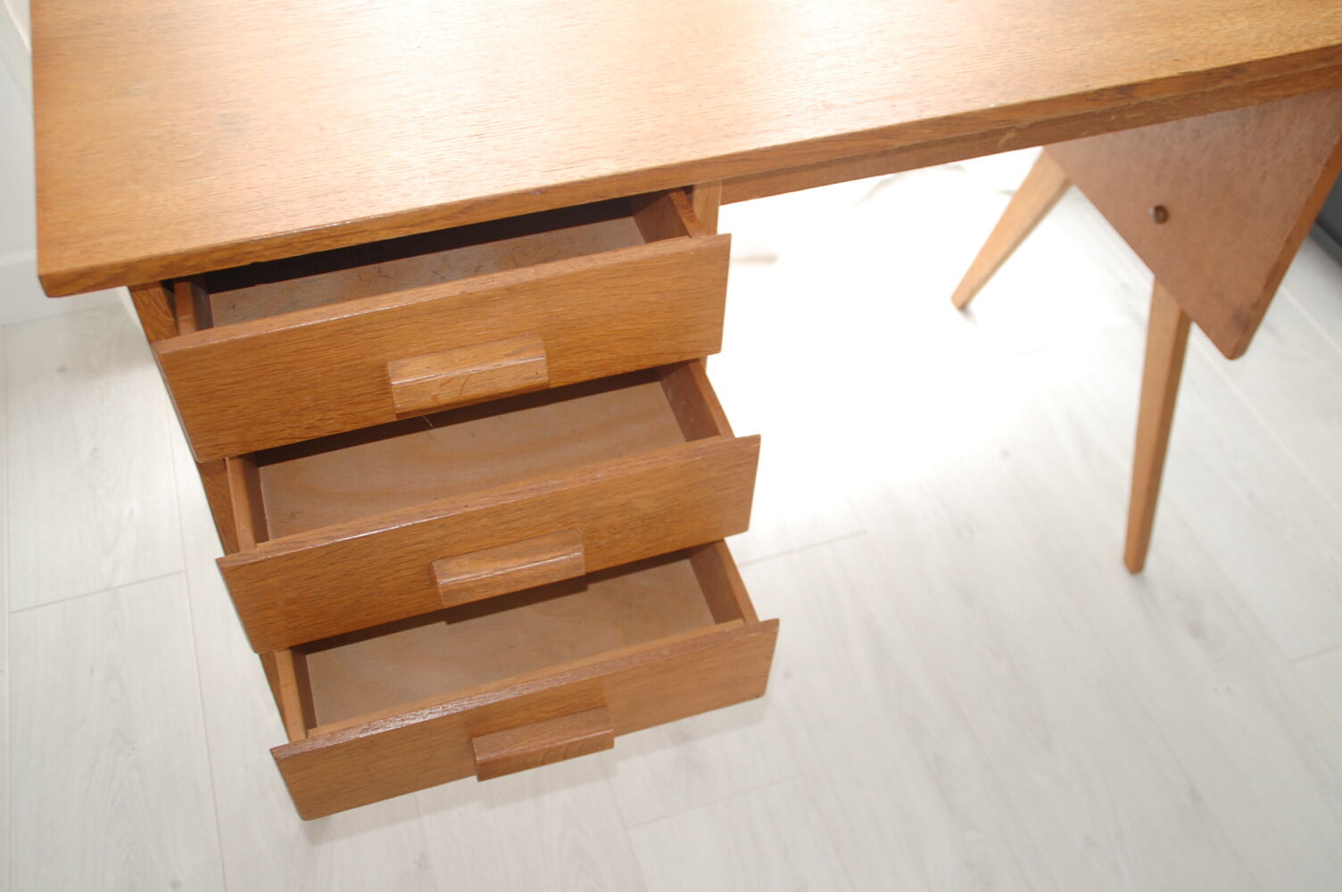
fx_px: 1229
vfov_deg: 39.9
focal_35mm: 33
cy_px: 446
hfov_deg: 57.3
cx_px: 671
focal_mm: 22
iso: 400
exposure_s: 1/15
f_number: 3.5
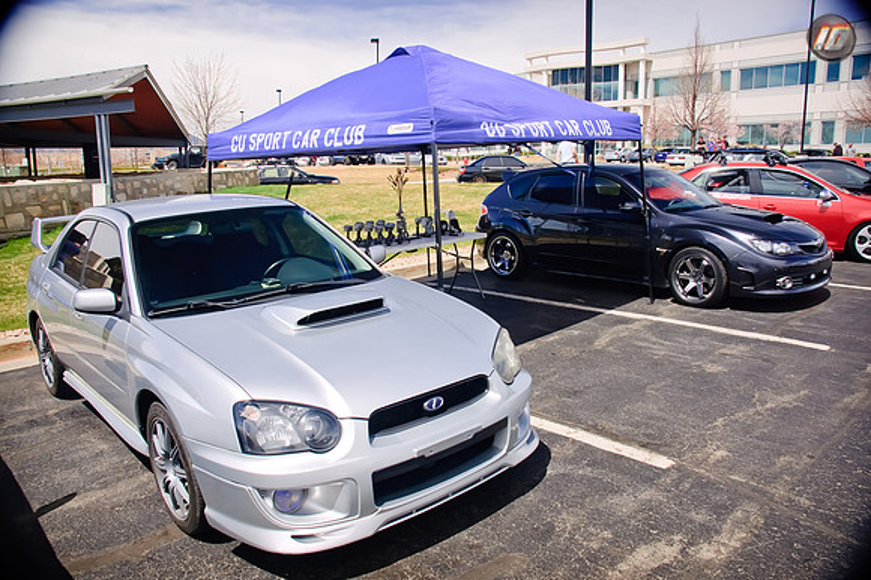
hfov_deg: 67.4
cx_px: 436
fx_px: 653
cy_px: 290
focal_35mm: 27
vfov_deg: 47.9
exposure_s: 1/100
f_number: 5.6
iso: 200
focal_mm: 18
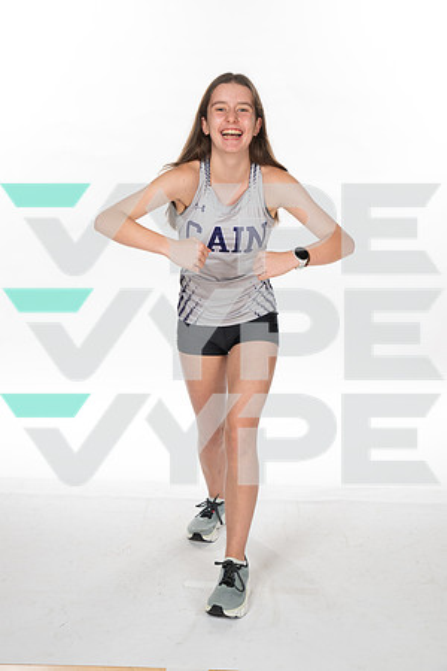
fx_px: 968
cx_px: 224
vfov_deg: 38.2
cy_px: 336
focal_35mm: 52
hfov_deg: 26.0
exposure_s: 1/320
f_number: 7.1
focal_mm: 52
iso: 800
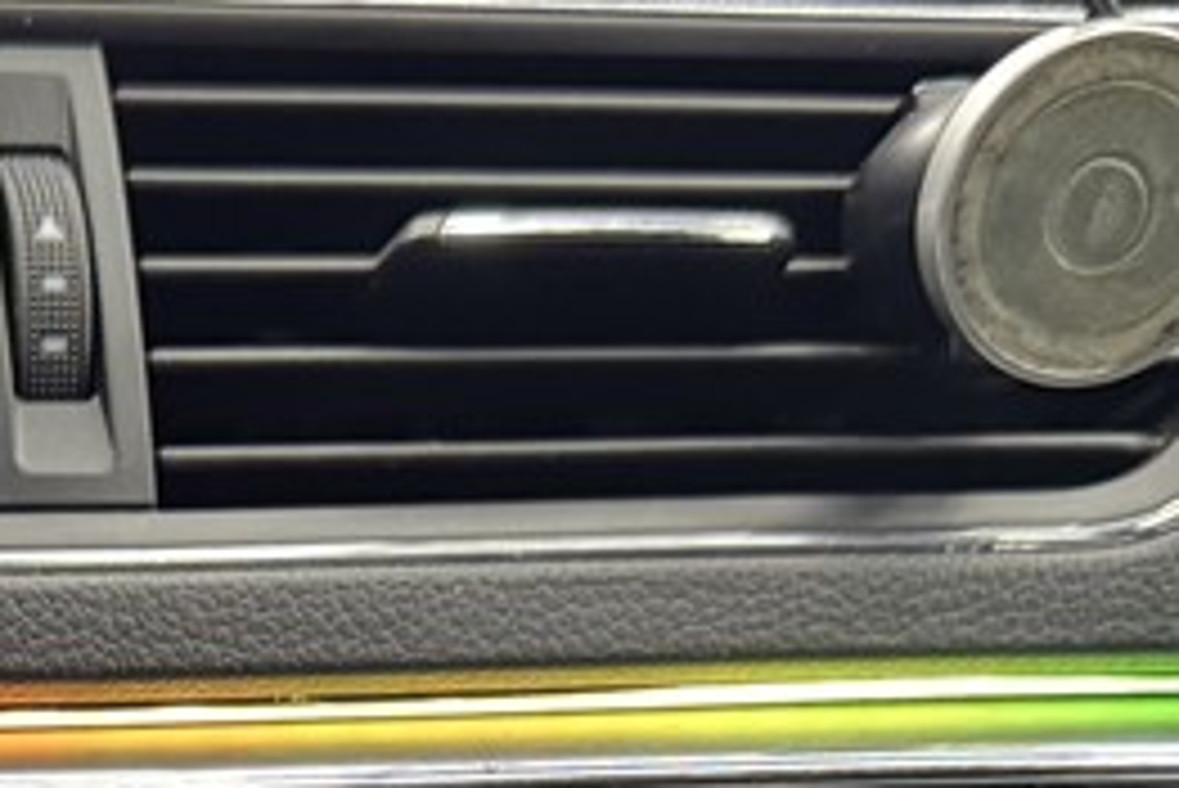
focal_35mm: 95
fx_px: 3113
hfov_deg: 20.3
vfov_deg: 13.5
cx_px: -169
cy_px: 1236
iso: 400
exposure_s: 1/60
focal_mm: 6.76
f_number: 1.78
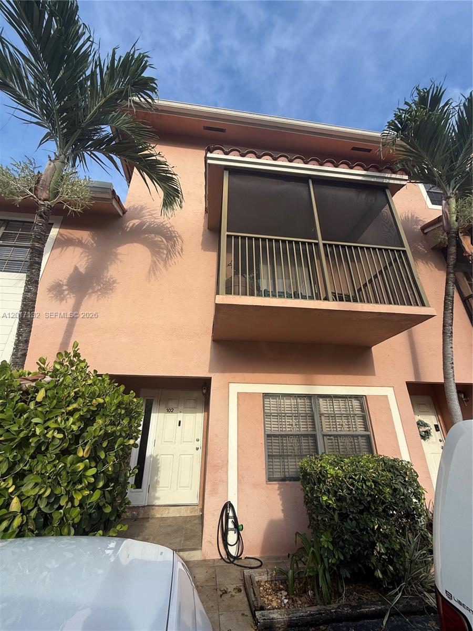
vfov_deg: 102.1
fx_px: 255
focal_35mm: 14
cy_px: 316
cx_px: 236
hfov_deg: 85.7
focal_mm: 2.22
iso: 50
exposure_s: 1/876
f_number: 2.2
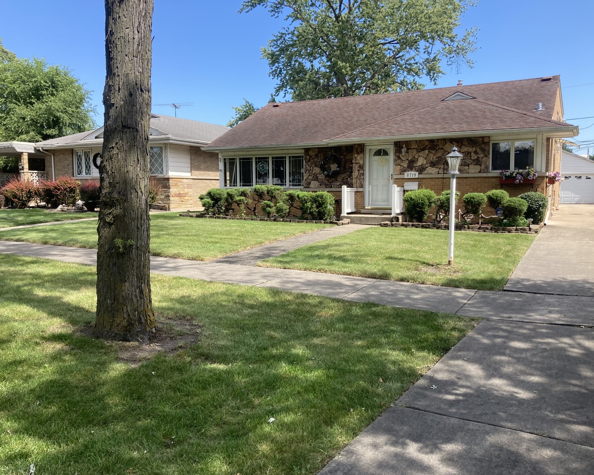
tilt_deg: -3.5
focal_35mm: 30
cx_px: 294
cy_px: 243
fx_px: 527
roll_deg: -0.5
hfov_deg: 58.8
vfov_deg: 48.5
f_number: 1.8
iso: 20
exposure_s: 1/607
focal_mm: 3.99
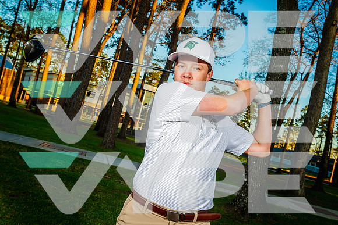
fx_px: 376
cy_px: 112
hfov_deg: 48.4
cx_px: 169
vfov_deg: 33.4
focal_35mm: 40
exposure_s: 1/125
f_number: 10
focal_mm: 40
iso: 100
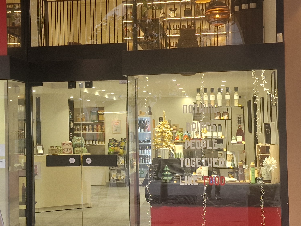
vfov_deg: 23.7
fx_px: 539
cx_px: 99
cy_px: 112
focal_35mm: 62
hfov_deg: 30.9
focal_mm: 6.4
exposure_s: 1/100
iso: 200
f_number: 1.8
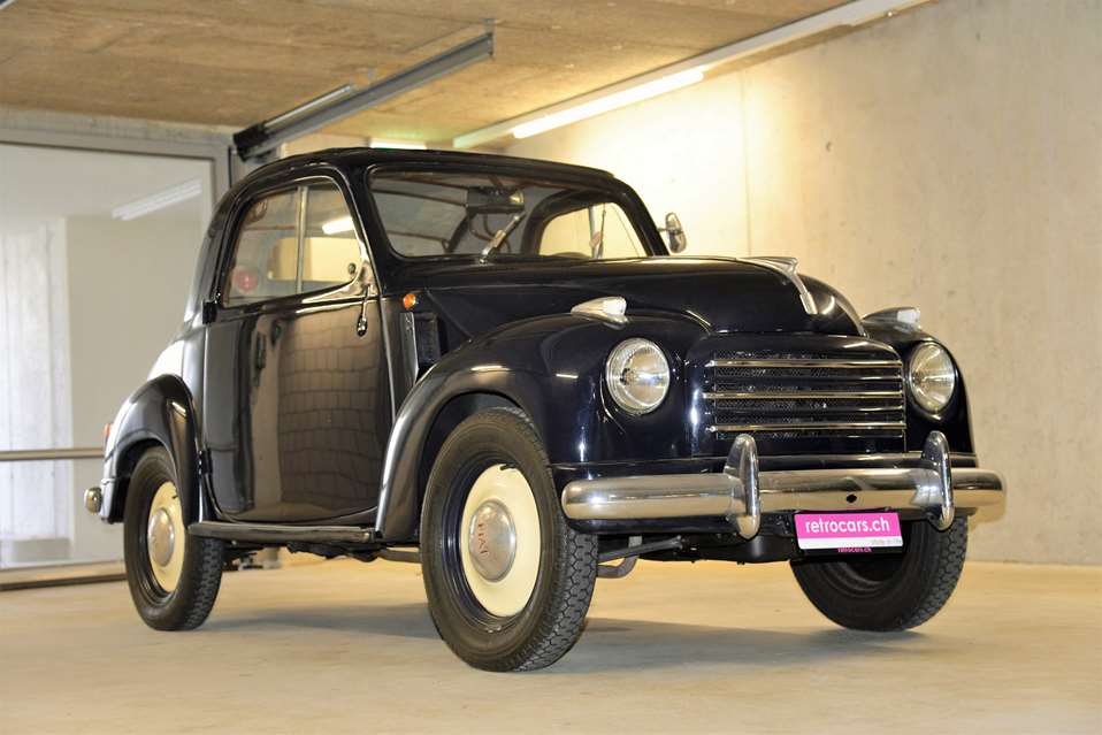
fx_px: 1684
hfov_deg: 36.2
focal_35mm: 55
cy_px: 368
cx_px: 551
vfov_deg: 24.6
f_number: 4
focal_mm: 55
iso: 800
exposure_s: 1/60
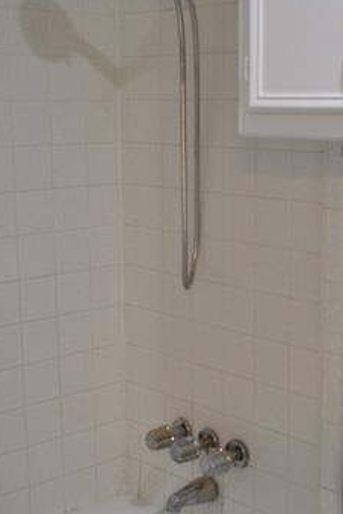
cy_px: 274
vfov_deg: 32.9
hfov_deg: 22.2
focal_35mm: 61
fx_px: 871
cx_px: 211
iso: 320
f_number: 3.5
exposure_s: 1/30
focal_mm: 18
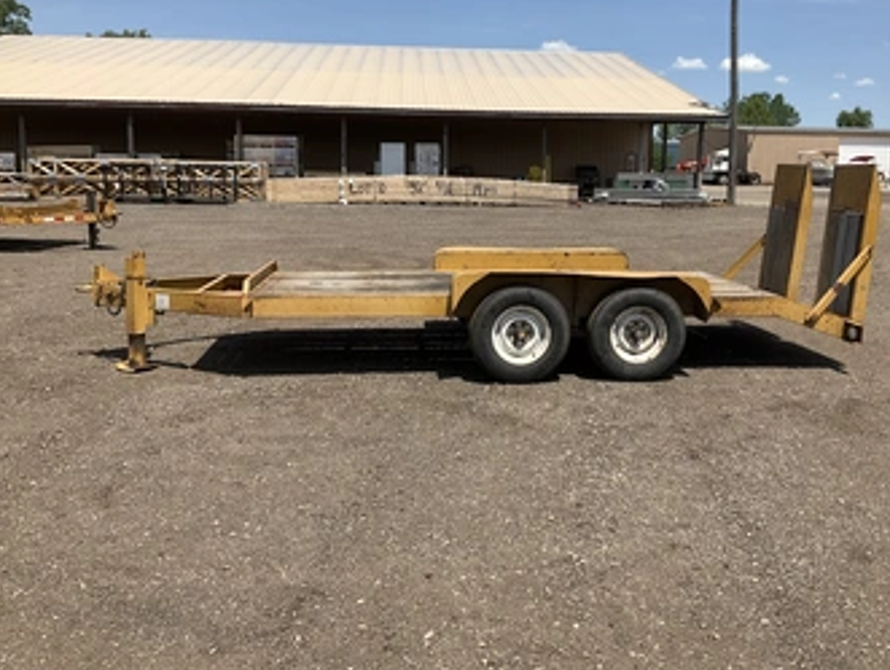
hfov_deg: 52.4
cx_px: 505
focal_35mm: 35
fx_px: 901
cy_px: 277
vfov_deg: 40.6
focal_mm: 3
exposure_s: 1/2320
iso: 25
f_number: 1.8
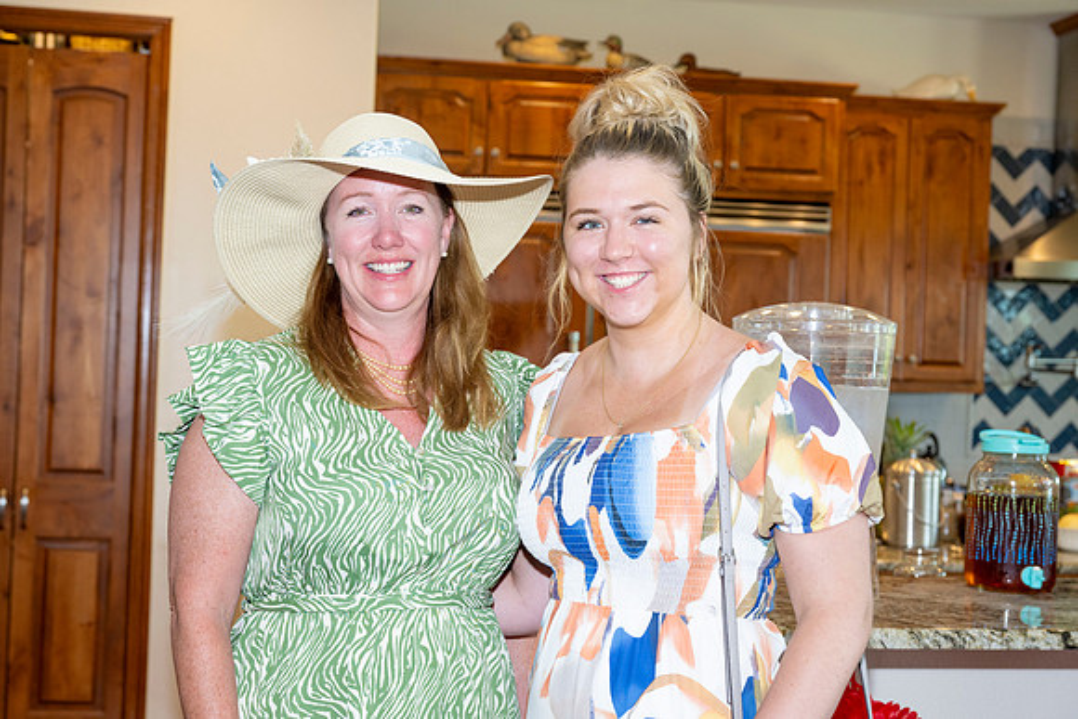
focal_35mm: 56
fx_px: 1677
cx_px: 539
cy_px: 360
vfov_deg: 24.2
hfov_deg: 35.6
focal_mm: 56
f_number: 5.6
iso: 800
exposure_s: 1/100
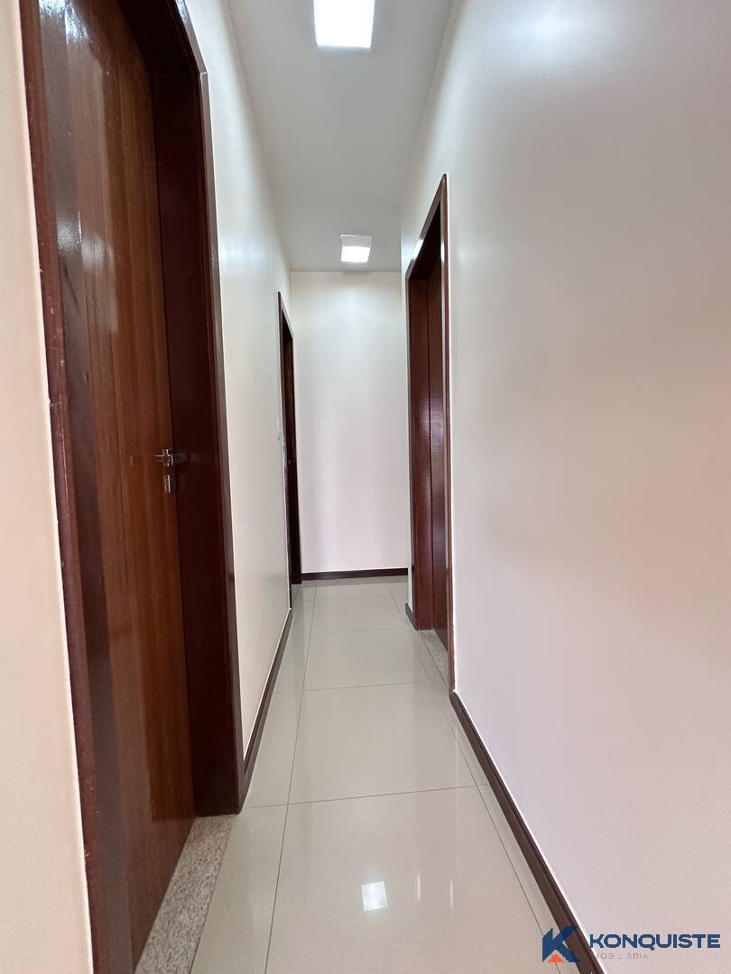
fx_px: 394
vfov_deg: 102.1
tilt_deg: -3.6
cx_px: 366
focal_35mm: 14
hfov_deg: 85.7
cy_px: 487
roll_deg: +0.7
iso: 320
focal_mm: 2.22
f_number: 2.2
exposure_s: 1/120
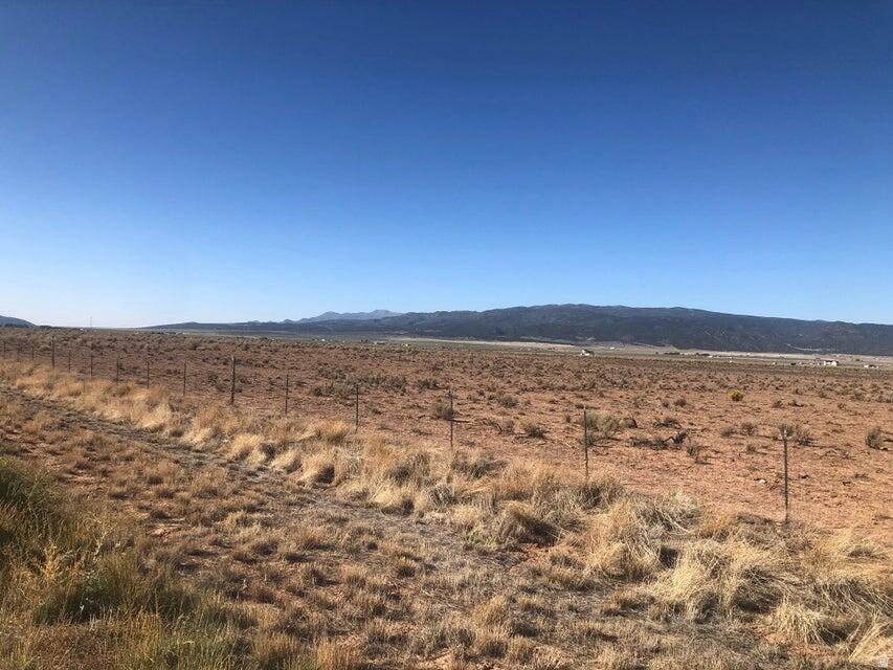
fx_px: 722
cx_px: 446
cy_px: 335
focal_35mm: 28
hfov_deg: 63.4
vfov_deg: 49.8
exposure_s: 1/2208
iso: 20
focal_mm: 3.99
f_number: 1.8
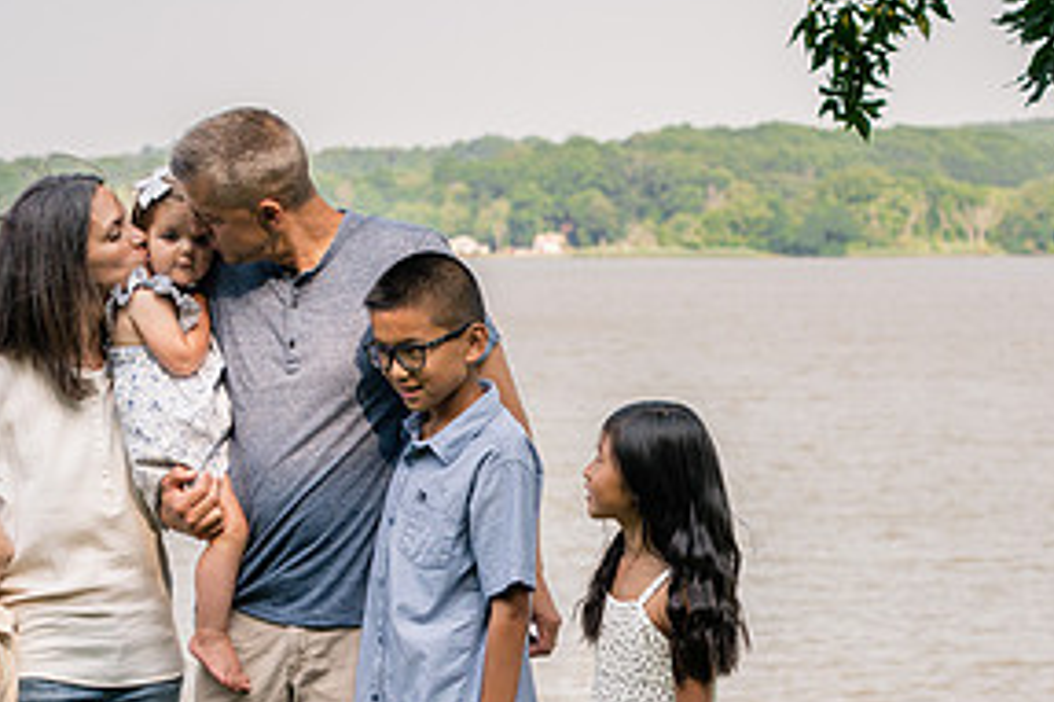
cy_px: 553
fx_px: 5033
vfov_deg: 8.0
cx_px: 698
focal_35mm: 172
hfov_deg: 11.9
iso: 400
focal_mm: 85
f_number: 5.6
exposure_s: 1/500
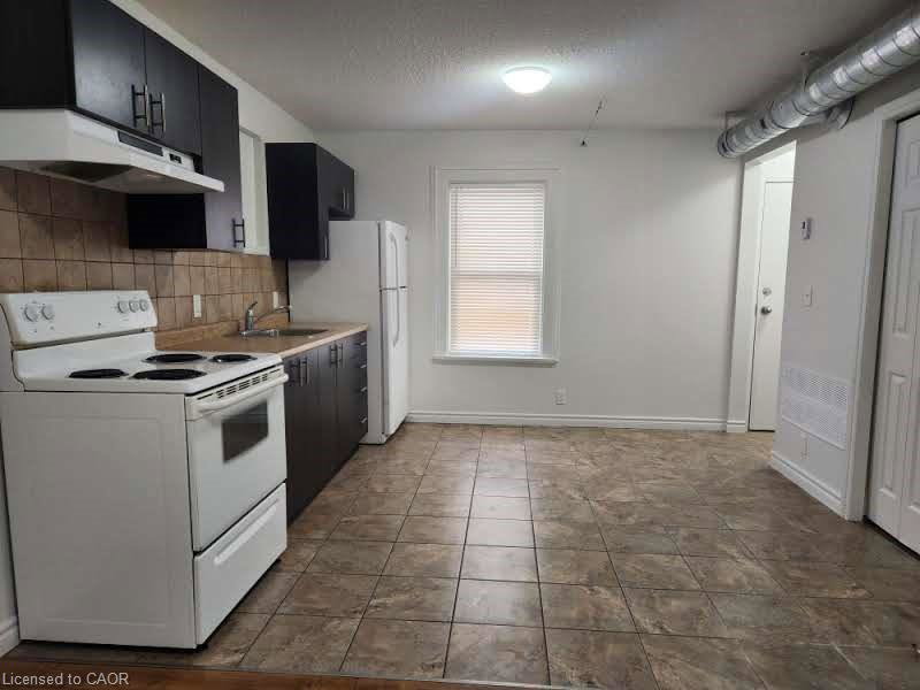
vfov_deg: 58.9
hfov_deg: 73.9
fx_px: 611
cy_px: 345
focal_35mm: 23
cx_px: 460
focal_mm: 5.4
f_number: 1.8
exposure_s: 1/120
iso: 200
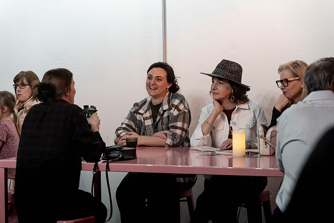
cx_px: 167
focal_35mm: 113
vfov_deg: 12.1
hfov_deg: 18.1
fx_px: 1049
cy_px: 112
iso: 12800
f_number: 4.5
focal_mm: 113
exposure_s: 1/320
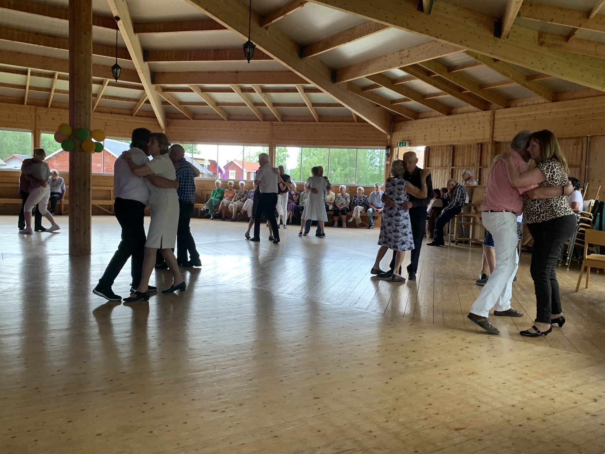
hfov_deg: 61.6
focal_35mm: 29
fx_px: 507
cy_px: 221
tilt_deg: -4.6
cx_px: 314
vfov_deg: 48.2
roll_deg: -1.5
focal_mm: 4.25
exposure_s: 1/60
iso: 200
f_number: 1.8
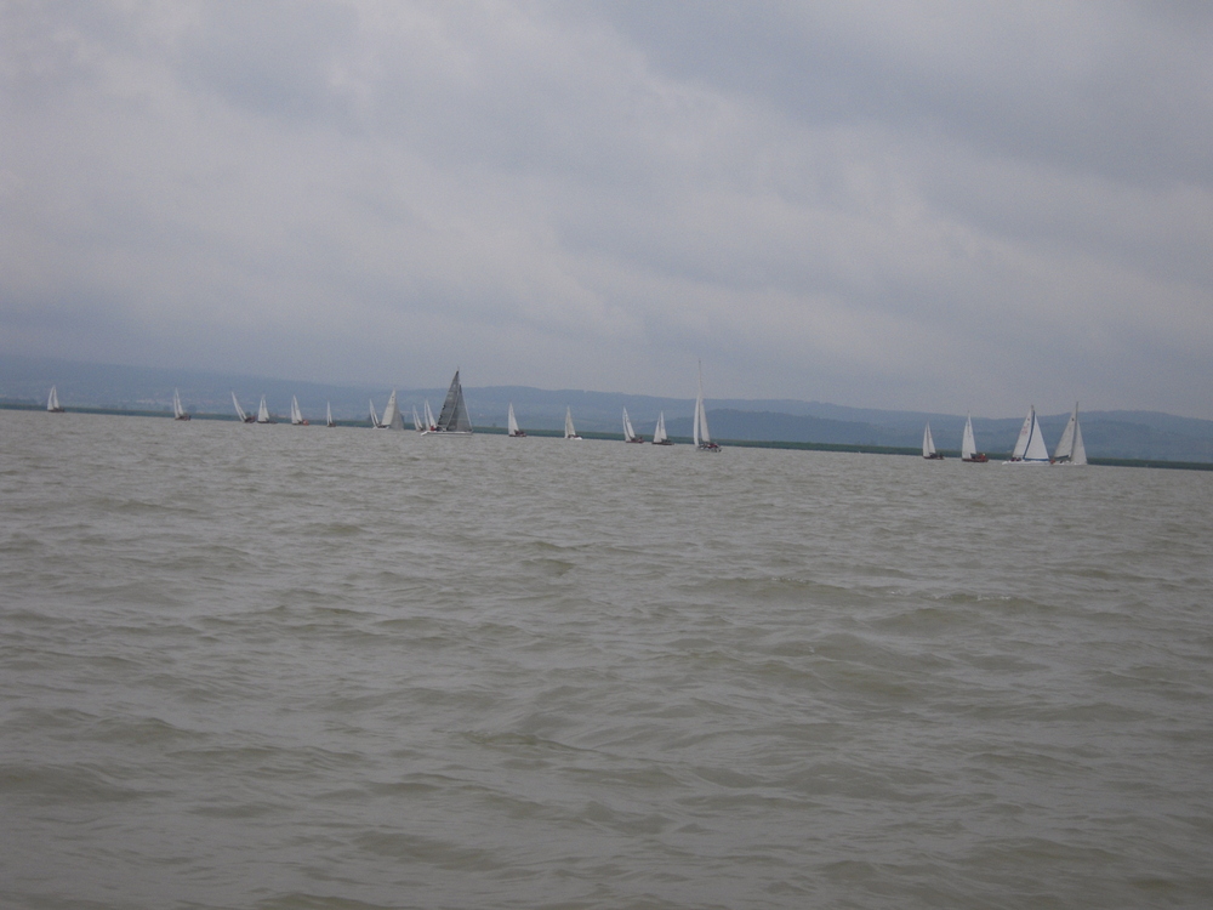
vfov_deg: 21.3
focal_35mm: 69
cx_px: 606
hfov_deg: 28.2
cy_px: 455
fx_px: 2418
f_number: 4.2
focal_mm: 12.3
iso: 100
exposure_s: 1/400
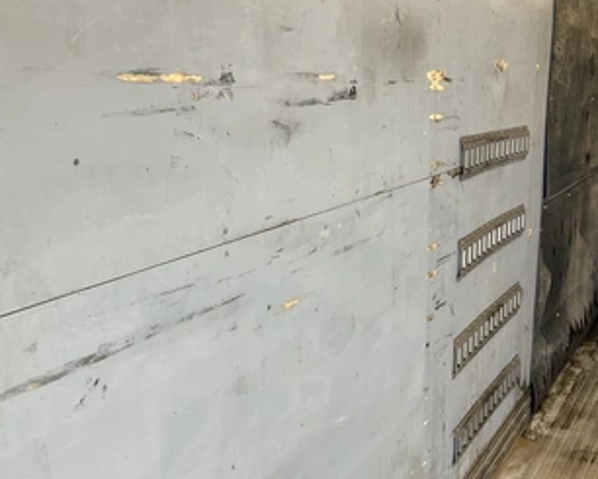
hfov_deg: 48.5
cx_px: 379
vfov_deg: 40.0
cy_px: 192
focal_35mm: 37
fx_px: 655
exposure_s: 1/147
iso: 32
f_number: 1.8
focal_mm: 3
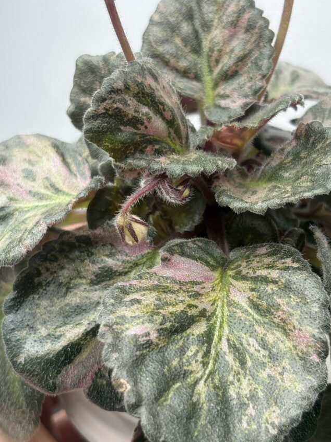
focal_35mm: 63
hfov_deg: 23.3
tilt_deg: -25.3
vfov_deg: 30.7
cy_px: 241
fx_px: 803
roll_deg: -2.6
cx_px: 183
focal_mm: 5.96
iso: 32
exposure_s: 1/207
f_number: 1.6
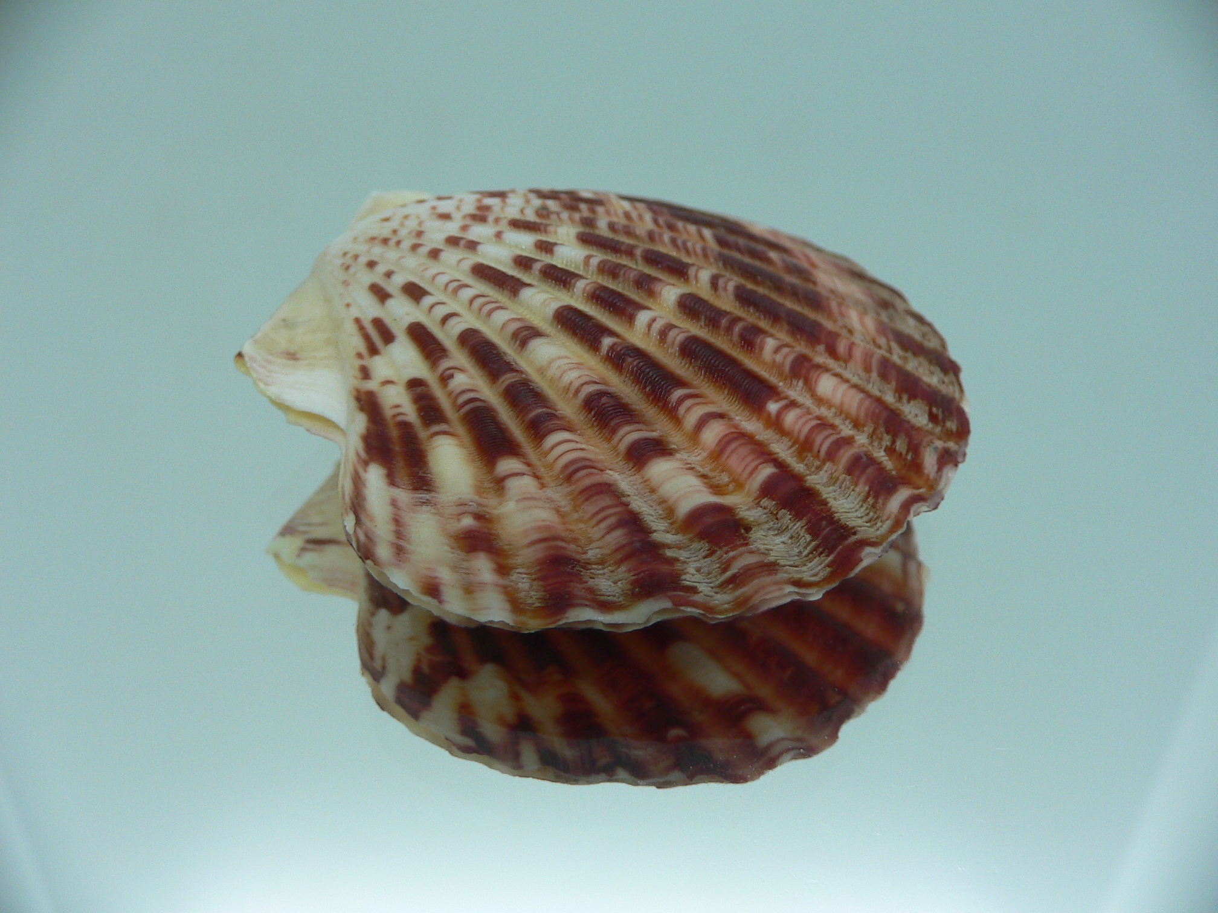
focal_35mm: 35
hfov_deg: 52.6
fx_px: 1232
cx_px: 609
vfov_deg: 40.7
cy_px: 456
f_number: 2.8
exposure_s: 1/60
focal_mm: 4.6
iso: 100
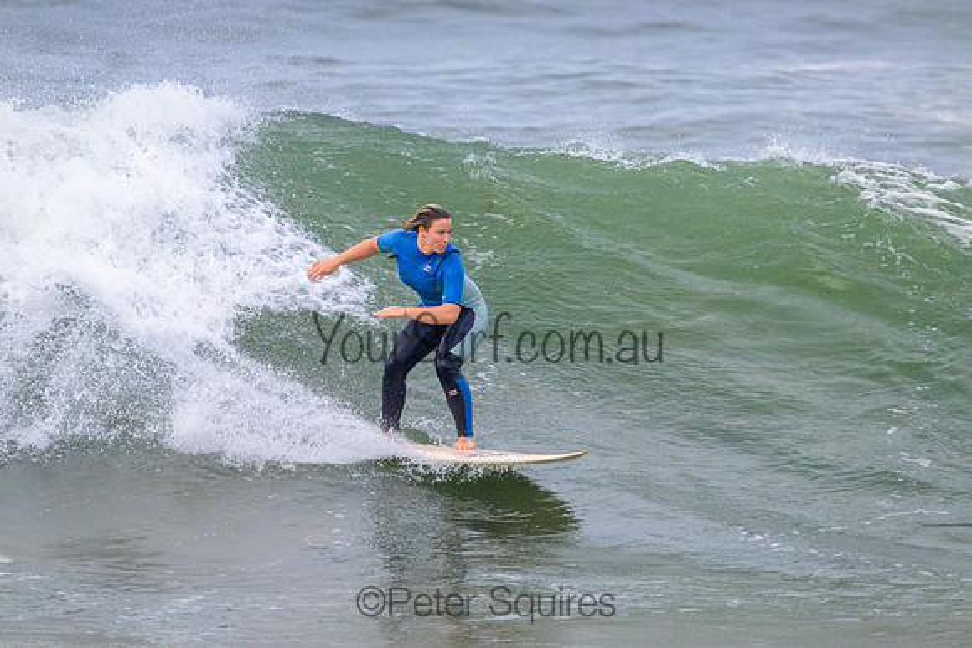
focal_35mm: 800
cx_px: 486
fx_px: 21604
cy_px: 324
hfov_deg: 2.6
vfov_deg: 1.7
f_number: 11
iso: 4500
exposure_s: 1/3200
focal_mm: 800
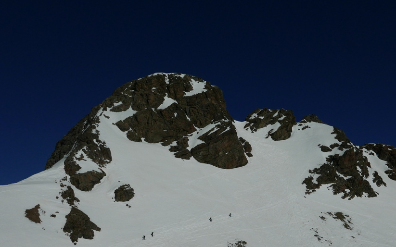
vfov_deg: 27.7
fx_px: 496
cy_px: 180
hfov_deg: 42.5
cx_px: 283
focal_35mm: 46
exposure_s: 1/8000
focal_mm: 13.9
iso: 200
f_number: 5.6
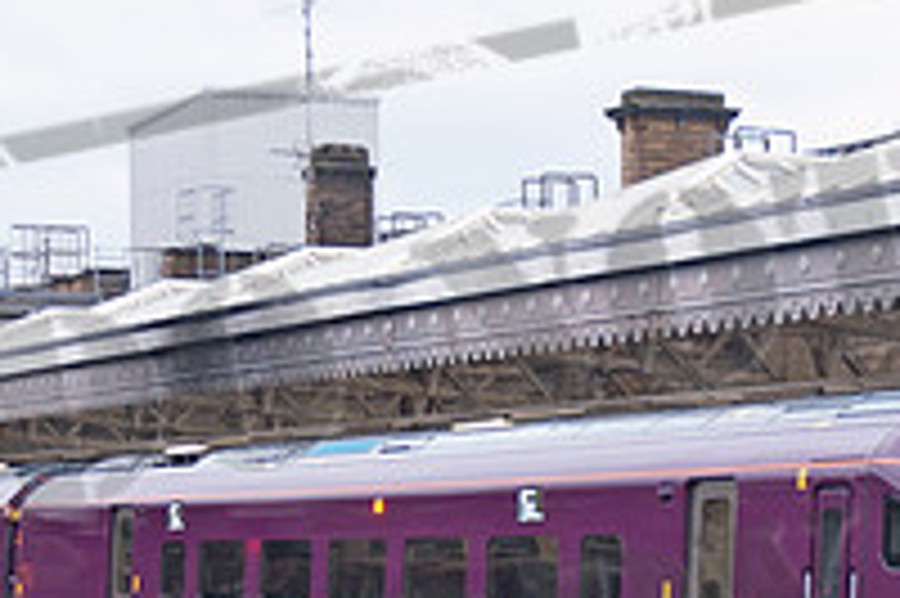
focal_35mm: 117
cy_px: 479
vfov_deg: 11.6
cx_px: 486
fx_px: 2934
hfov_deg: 17.4
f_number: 3.8
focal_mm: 27
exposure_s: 1/50
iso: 400
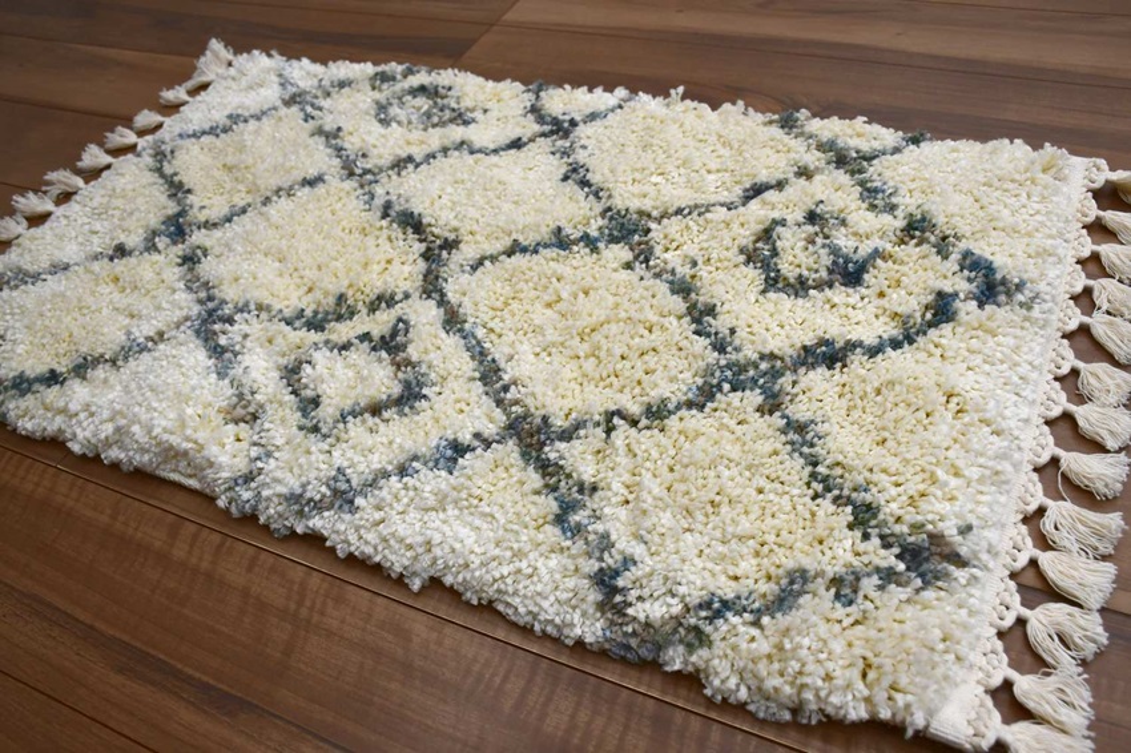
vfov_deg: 39.9
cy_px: 376
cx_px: 566
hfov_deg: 57.2
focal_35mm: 33
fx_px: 1036
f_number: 5
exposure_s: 1/250
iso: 400
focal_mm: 22
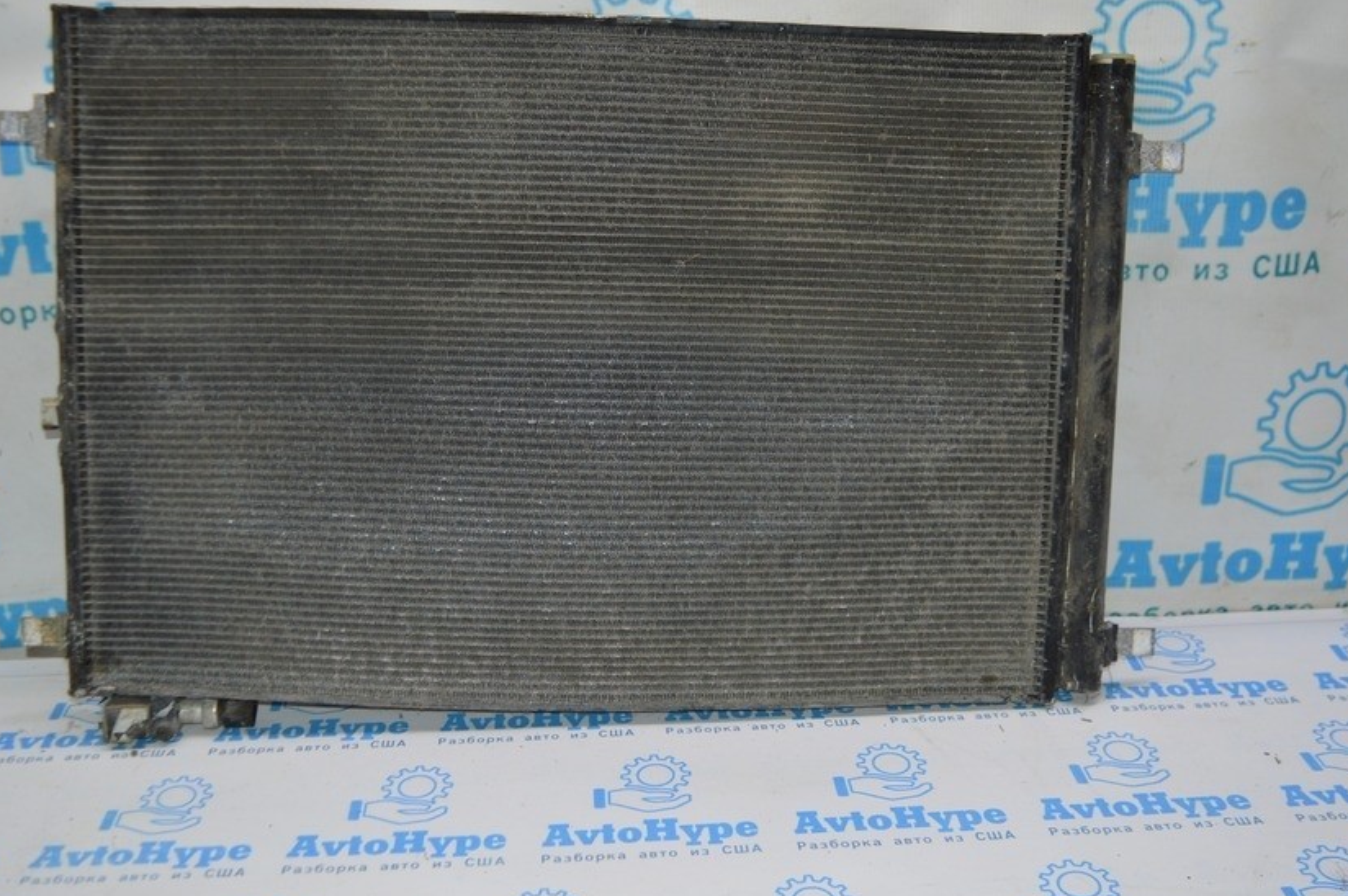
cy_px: 372
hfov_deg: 47.4
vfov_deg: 32.5
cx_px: 613
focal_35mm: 41
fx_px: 1534
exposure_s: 1/125
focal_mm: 22
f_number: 4
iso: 400
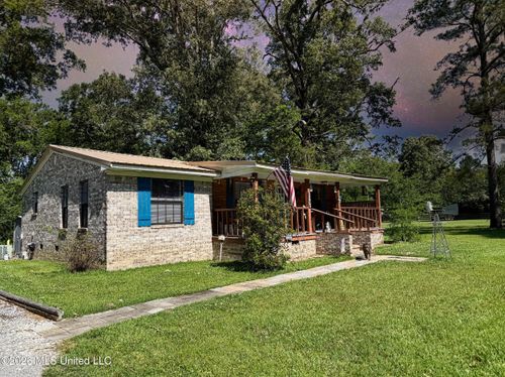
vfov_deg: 56.7
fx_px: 350
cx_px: 252
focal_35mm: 24
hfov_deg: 71.6
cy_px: 188
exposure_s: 1/3425
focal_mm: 6.76
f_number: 1.78
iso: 80
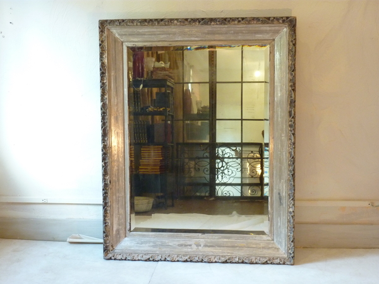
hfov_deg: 32.7
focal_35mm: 59
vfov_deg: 24.8
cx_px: 190
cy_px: 142
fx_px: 646
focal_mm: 9.7
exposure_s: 1/20
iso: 400
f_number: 3.9
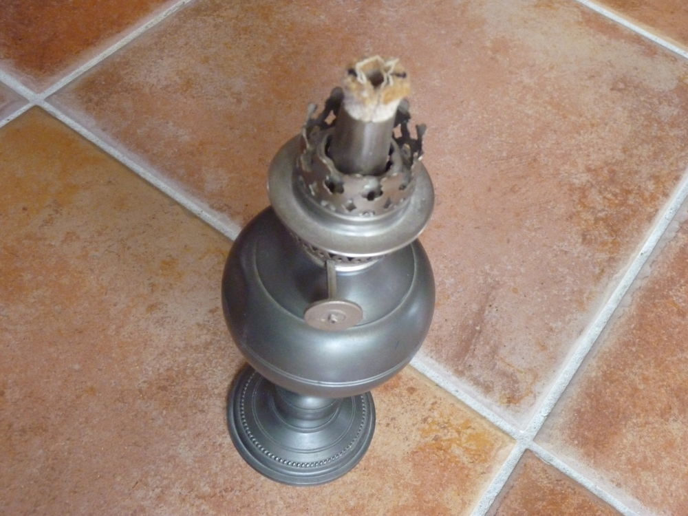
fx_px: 875
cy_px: 258
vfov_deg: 32.9
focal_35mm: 44
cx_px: 344
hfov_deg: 42.9
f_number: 3
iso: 800
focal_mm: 7.8
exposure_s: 1/30
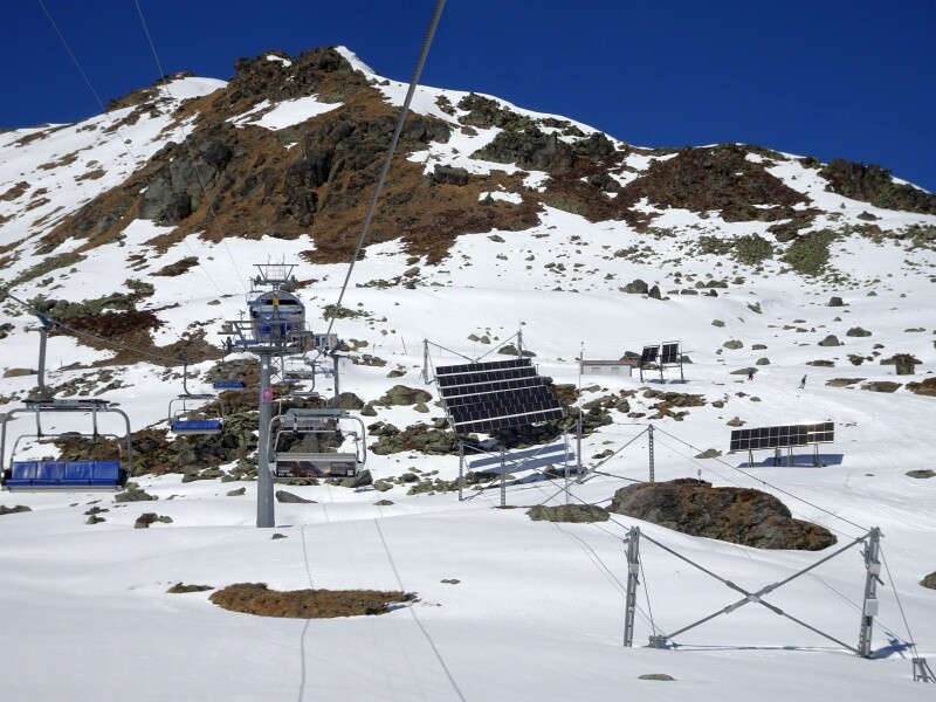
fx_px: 1622
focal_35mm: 60
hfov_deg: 32.2
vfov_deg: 24.4
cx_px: 468
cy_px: 351
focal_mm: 10.23
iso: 80
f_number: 4.5
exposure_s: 1/2000
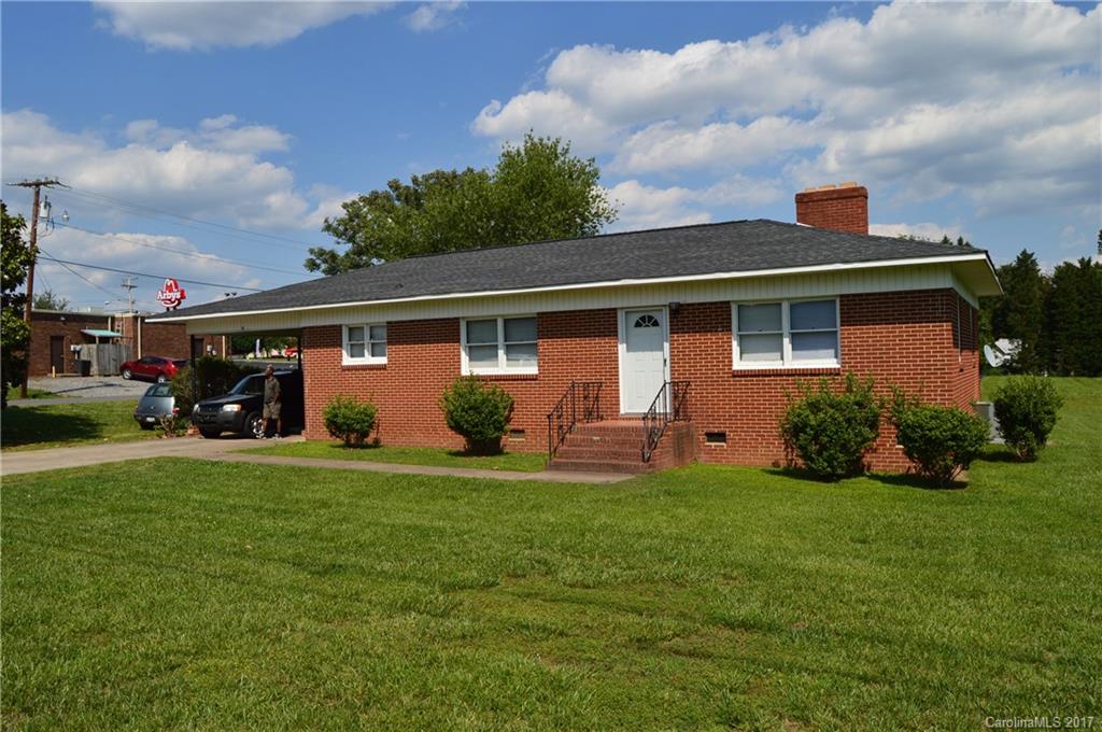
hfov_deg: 67.4
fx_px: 825
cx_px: 551
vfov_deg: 47.8
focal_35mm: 27
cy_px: 366
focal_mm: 18
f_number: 11
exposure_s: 1/500
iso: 220
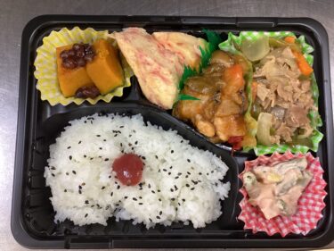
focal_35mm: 31
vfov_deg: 45.4
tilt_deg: -82.8
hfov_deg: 58.4
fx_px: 299
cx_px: 167
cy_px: 126
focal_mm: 3.3
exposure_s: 1/60
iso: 200
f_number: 2.4
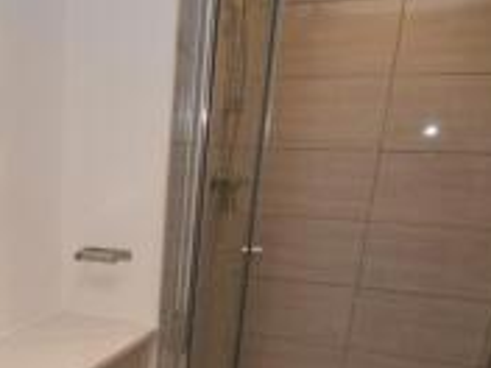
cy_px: 394
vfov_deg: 32.8
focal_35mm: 39
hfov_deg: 44.8
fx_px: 553
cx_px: 78
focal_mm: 10
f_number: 3.5
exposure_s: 1/60
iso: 400
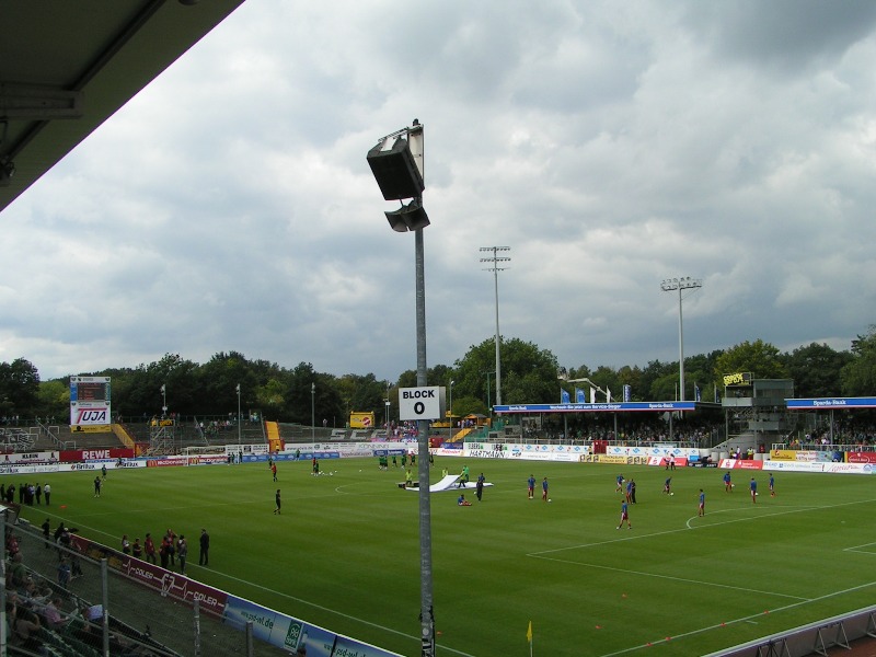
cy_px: 328
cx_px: 438
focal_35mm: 38
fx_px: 962
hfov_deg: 49.0
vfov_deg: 37.7
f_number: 5.6
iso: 50
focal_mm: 5.8
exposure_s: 1/320
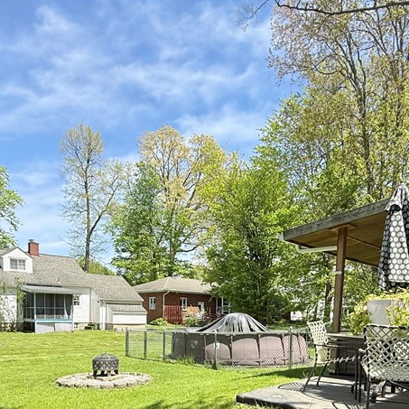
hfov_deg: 57.2
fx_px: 374
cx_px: 188
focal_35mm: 28
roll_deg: -1.0
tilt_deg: -4.5
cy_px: 342
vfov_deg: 52.6
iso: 50
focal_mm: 2.22
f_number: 2.2
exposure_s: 1/970
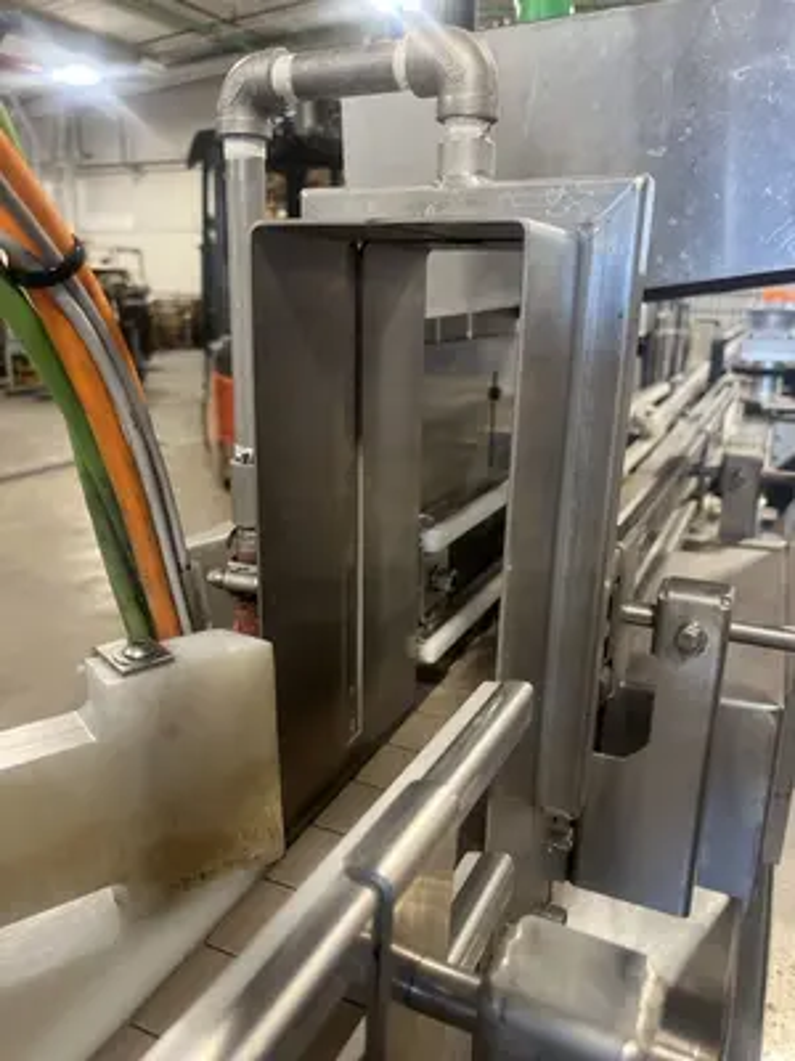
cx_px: 398
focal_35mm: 26
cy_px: 530
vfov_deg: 67.3
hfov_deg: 53.1
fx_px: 796
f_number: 1.6
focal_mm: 5.1
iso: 160
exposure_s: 1/45
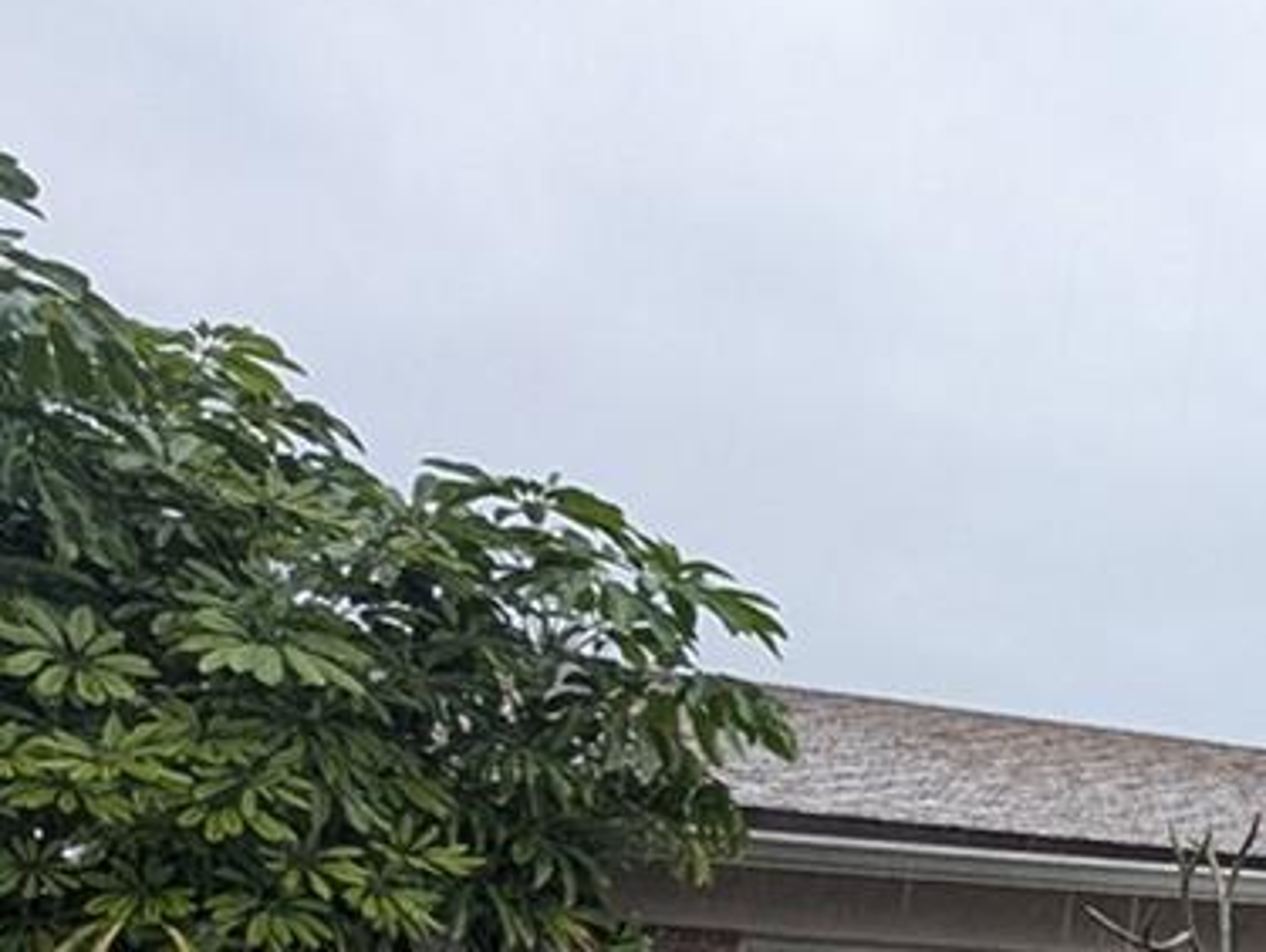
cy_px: 1141
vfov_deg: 25.7
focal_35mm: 51
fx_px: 1867
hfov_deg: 29.3
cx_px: 1691
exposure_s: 1/225
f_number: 1.95
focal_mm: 2.23
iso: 41
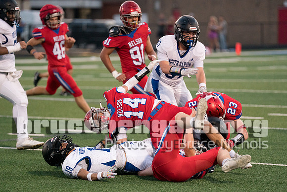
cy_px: 107
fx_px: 1878
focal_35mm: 236
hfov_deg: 8.7
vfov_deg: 5.8
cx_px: 147
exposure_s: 1/2000
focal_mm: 200
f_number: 2.8
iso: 4000
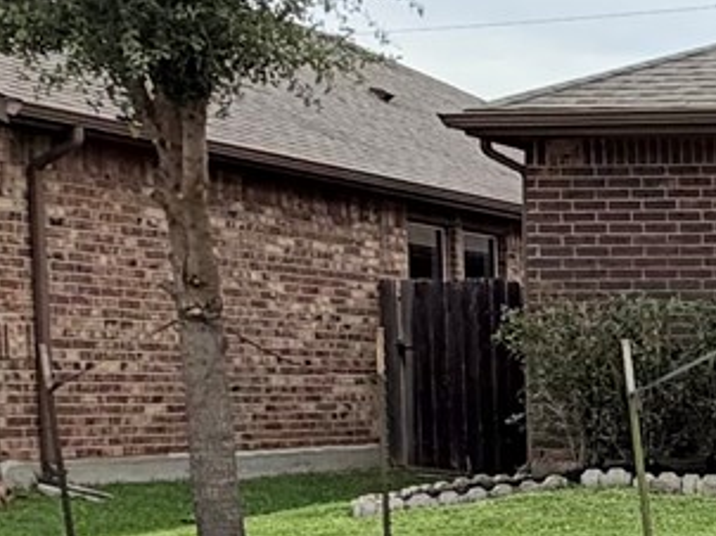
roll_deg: -0.2
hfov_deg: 16.8
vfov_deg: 15.3
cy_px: 522
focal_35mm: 95
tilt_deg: -3.5
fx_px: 1963
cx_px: 1323
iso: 25
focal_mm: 2.22
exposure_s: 1/942
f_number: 2.2
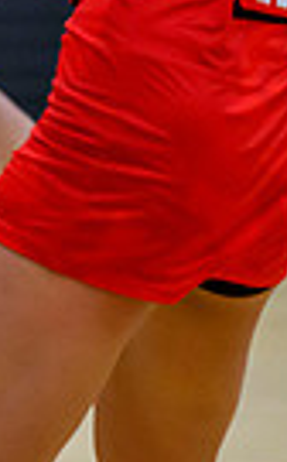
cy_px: -205
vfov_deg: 2.0
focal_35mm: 1055
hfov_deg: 1.2
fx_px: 13245
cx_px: -800
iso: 4000
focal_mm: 200
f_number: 3.2
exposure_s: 1/1000
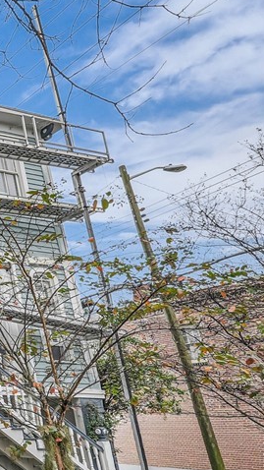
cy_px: 288
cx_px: -267
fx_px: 473
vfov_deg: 52.3
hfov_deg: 18.9
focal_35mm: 38
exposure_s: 1/60
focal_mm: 16
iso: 320
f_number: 9
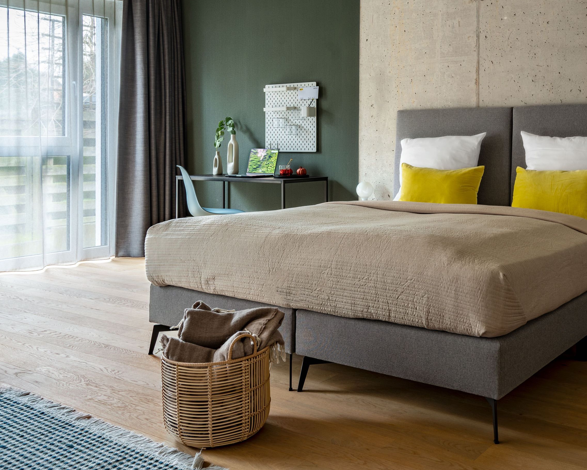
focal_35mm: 38
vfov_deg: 38.6
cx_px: 430
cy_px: 146
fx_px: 660
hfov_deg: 46.5
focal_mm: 24
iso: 160
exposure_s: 1
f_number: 8
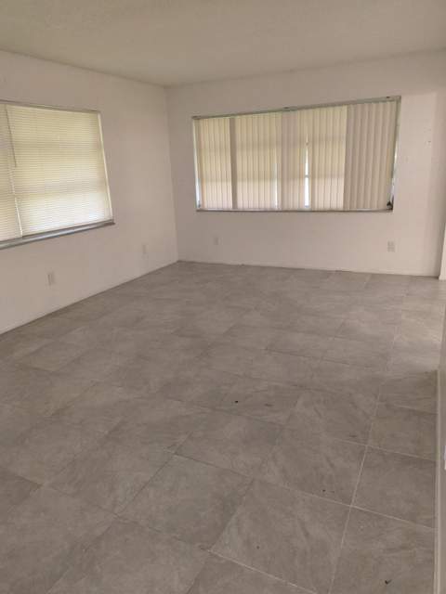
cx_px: 223
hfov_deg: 54.9
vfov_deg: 69.4
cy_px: 297
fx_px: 429
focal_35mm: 25
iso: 1905
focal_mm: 4.68
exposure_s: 1/50
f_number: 1.7
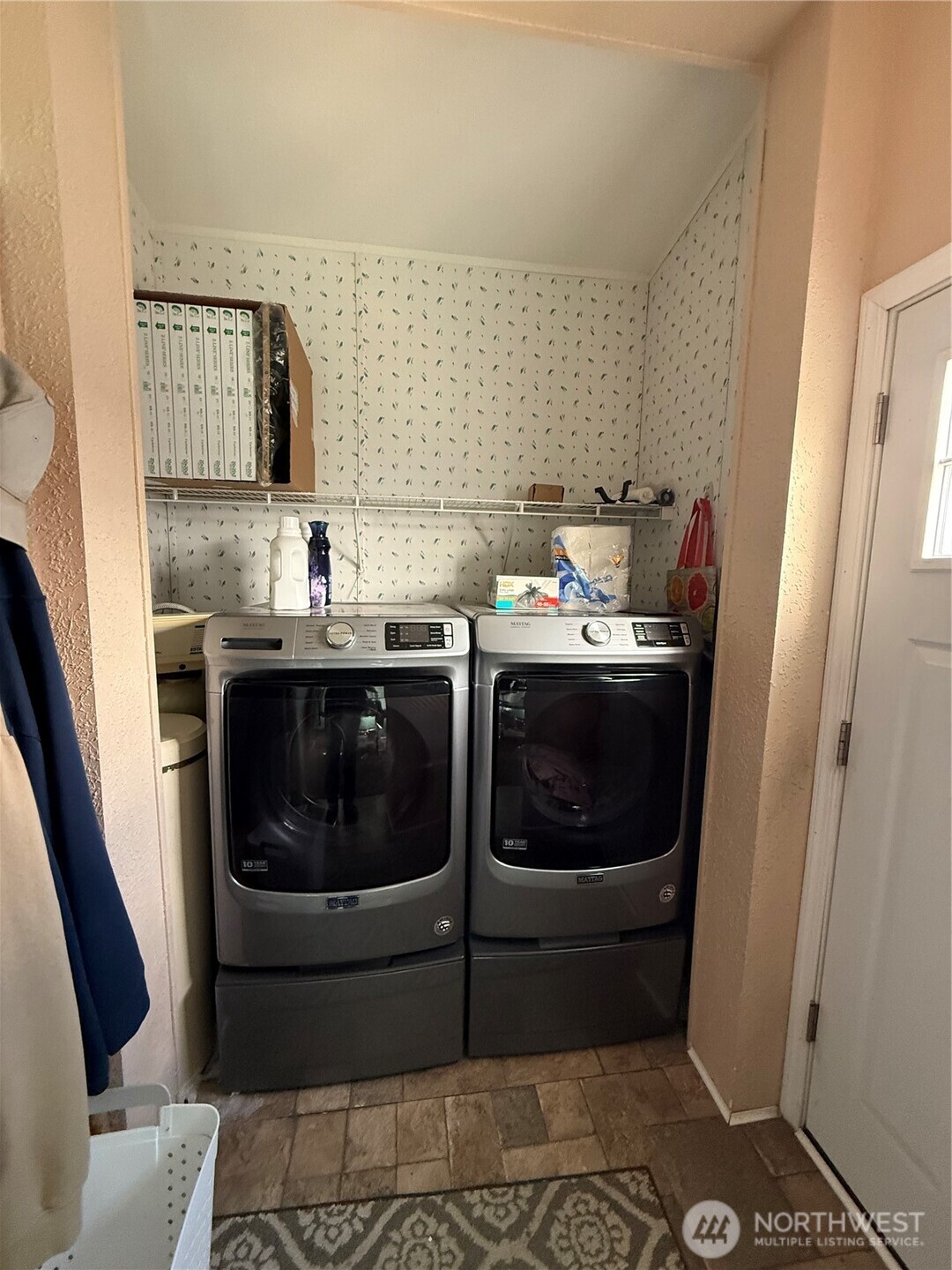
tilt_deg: -5.9
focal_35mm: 14
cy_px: 635
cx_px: 476
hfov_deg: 85.7
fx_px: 513
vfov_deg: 102.1
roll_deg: -1.7
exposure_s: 1/80
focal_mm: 2.22
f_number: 2.2
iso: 320
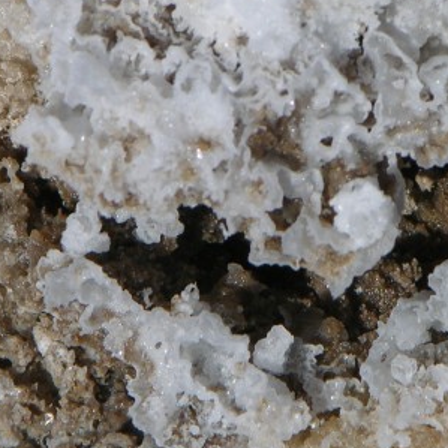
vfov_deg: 2.1
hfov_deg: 2.1
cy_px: 123
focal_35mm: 849
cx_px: 391
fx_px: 12431
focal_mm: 71.2
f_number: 6.6
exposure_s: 1/660
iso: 50
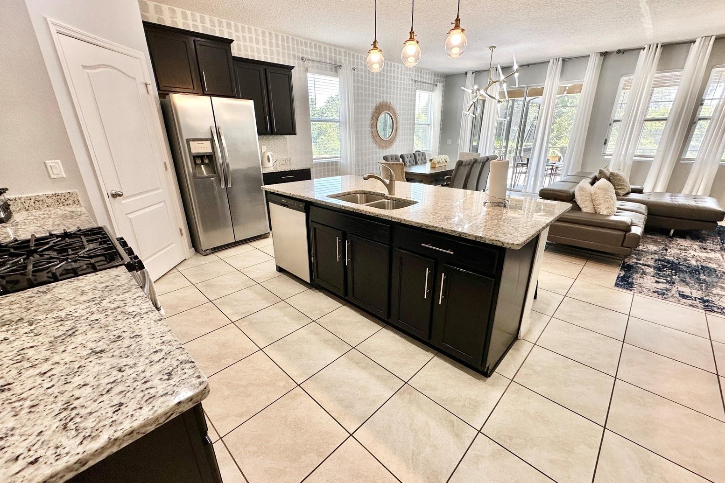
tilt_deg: -19.7
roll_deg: +0.0
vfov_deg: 77.3
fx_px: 302
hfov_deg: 100.4
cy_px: 243
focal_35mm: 15
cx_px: 368
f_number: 2.2
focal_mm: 2.22
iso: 80
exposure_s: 1/120
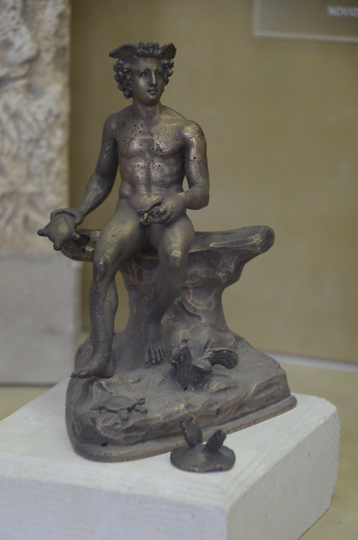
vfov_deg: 12.5
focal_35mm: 165
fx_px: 2471
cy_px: 270
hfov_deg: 8.3
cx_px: 179
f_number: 5.6
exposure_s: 1/80
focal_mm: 110
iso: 1000
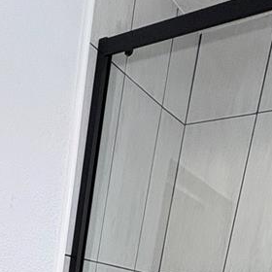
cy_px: 425
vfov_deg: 24.1
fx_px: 471
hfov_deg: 30.0
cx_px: 1
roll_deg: -5.2
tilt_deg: -14.9
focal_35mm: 53
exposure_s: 1/60
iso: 160
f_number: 2.2
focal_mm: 2.22
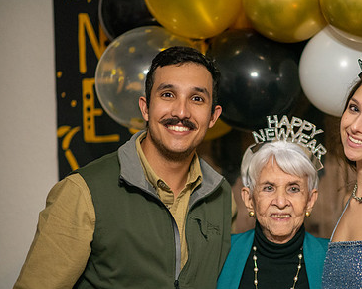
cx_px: 286
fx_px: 1360
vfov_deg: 12.1
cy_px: 165
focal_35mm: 127
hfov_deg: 15.1
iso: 5600
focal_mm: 85
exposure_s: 1/640
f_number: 1.4
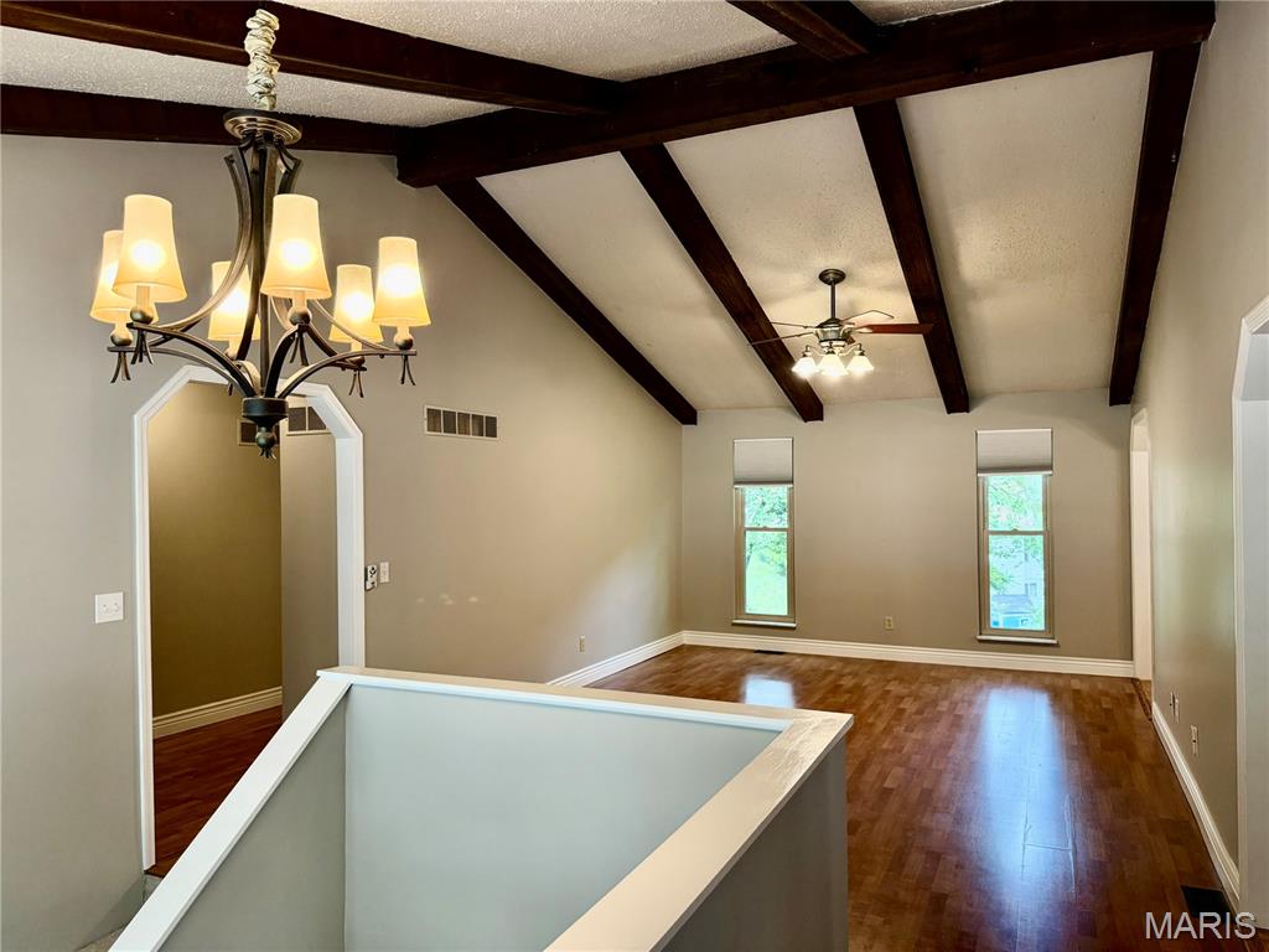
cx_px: 634
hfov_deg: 71.6
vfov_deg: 56.8
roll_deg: +0.2
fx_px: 880
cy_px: 476
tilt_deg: +0.6
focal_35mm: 24
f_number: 1.78
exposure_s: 1/120
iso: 400
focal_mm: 6.76
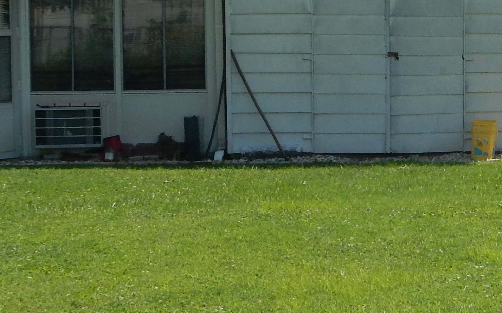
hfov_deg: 20.5
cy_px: 45
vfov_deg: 13.1
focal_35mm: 99
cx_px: 468
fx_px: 1354
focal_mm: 5.4
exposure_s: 1/1000
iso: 125
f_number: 4
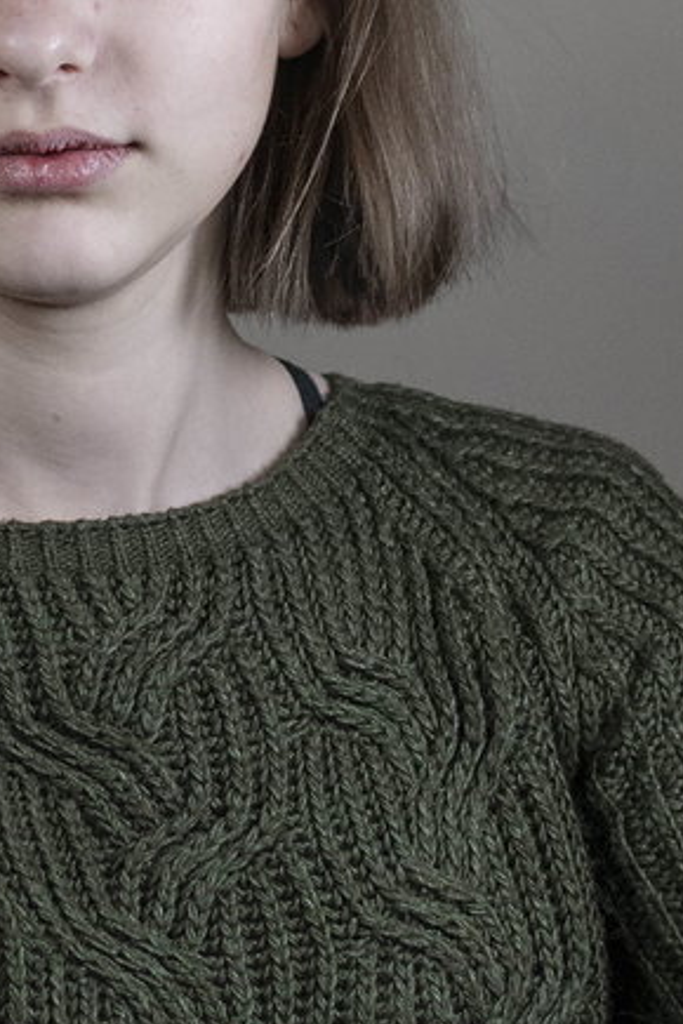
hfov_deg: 10.2
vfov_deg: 15.3
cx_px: -9
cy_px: 360
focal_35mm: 134
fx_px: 3813
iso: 800
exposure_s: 1/200
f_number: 2.8
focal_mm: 24
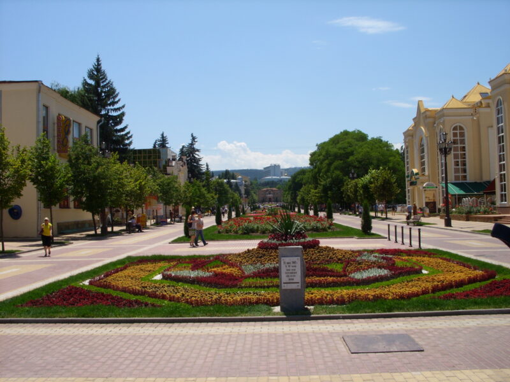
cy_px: 191
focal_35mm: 38
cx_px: 255
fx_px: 560
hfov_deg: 49.0
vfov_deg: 37.7
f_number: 7.4
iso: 50
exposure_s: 1/337
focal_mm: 7.8
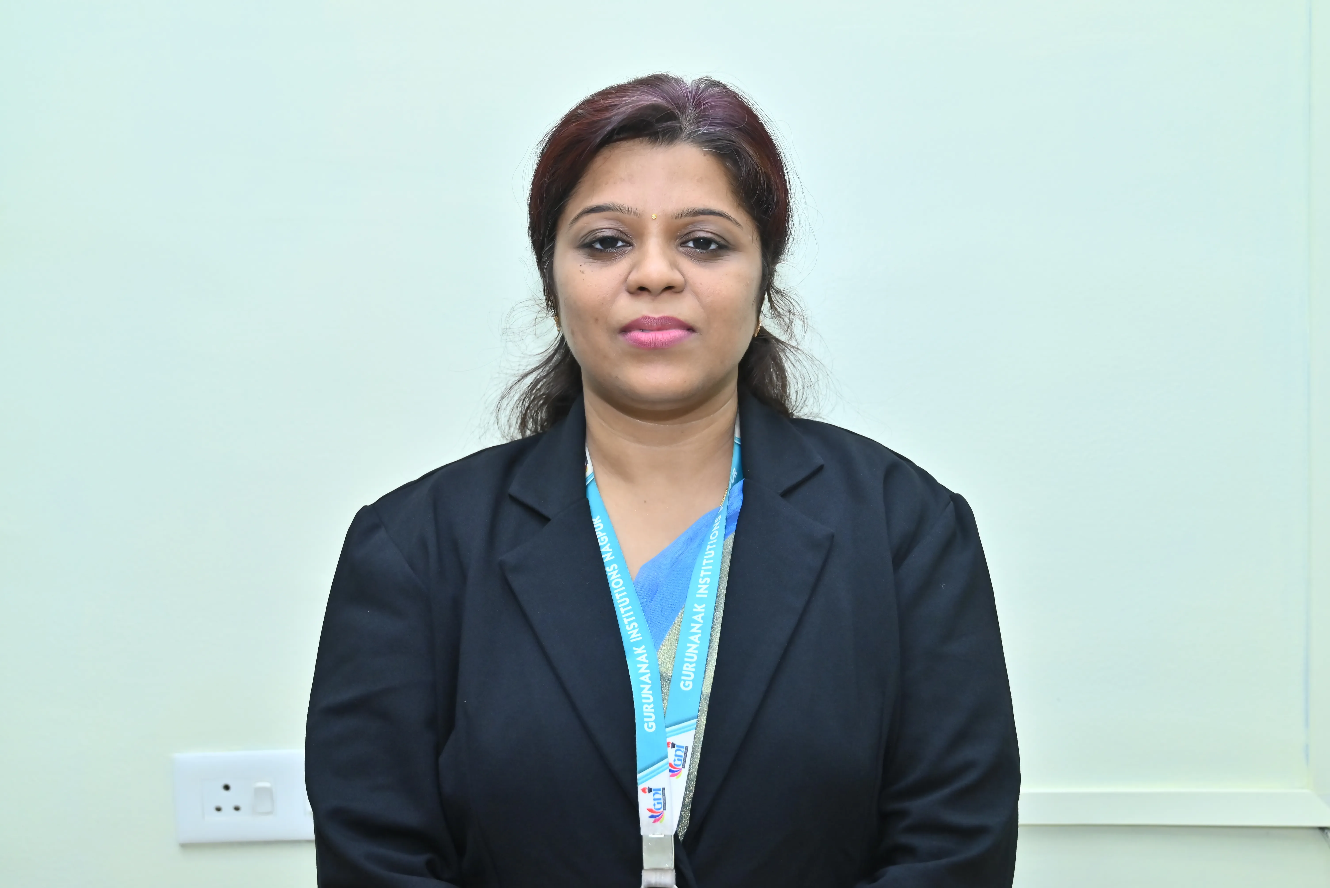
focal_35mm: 41
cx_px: 665
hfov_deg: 47.4
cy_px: 444
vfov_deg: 32.7
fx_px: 1515
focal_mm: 41
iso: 500
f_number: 4.5
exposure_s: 1/100
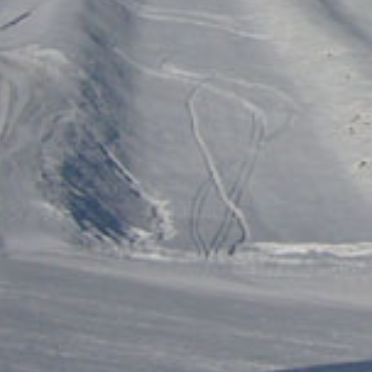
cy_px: 138
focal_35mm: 114
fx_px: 1386
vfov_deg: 15.3
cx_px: 582
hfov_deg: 14.2
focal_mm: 4.6
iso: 80
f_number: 5.6
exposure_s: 1/1000
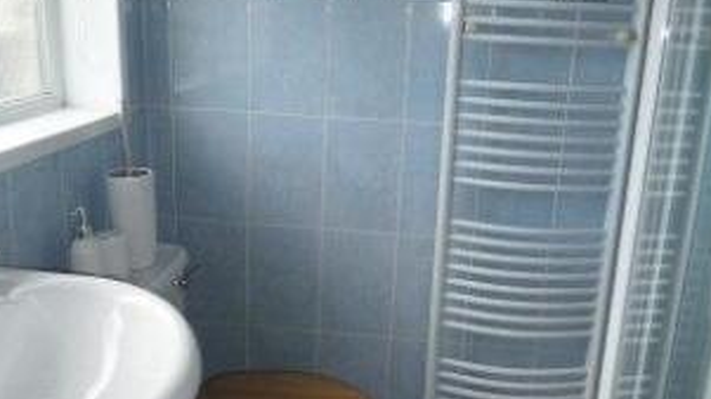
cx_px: 368
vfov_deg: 31.1
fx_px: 716
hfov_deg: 52.8
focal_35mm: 38
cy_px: 235
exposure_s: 1/90
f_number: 3.2
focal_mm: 3.9
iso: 100
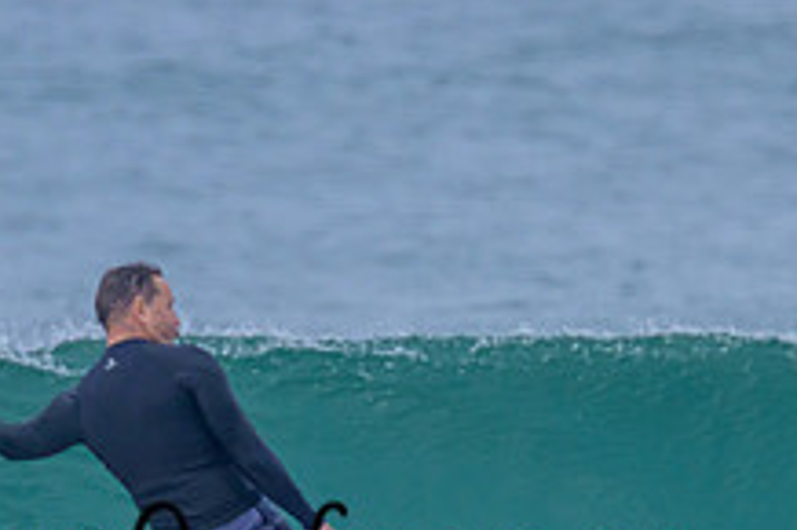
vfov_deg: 0.6
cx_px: 292
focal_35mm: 2128
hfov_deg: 1.0
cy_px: 528
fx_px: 47075
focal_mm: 800
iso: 900
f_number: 11
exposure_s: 1/2000
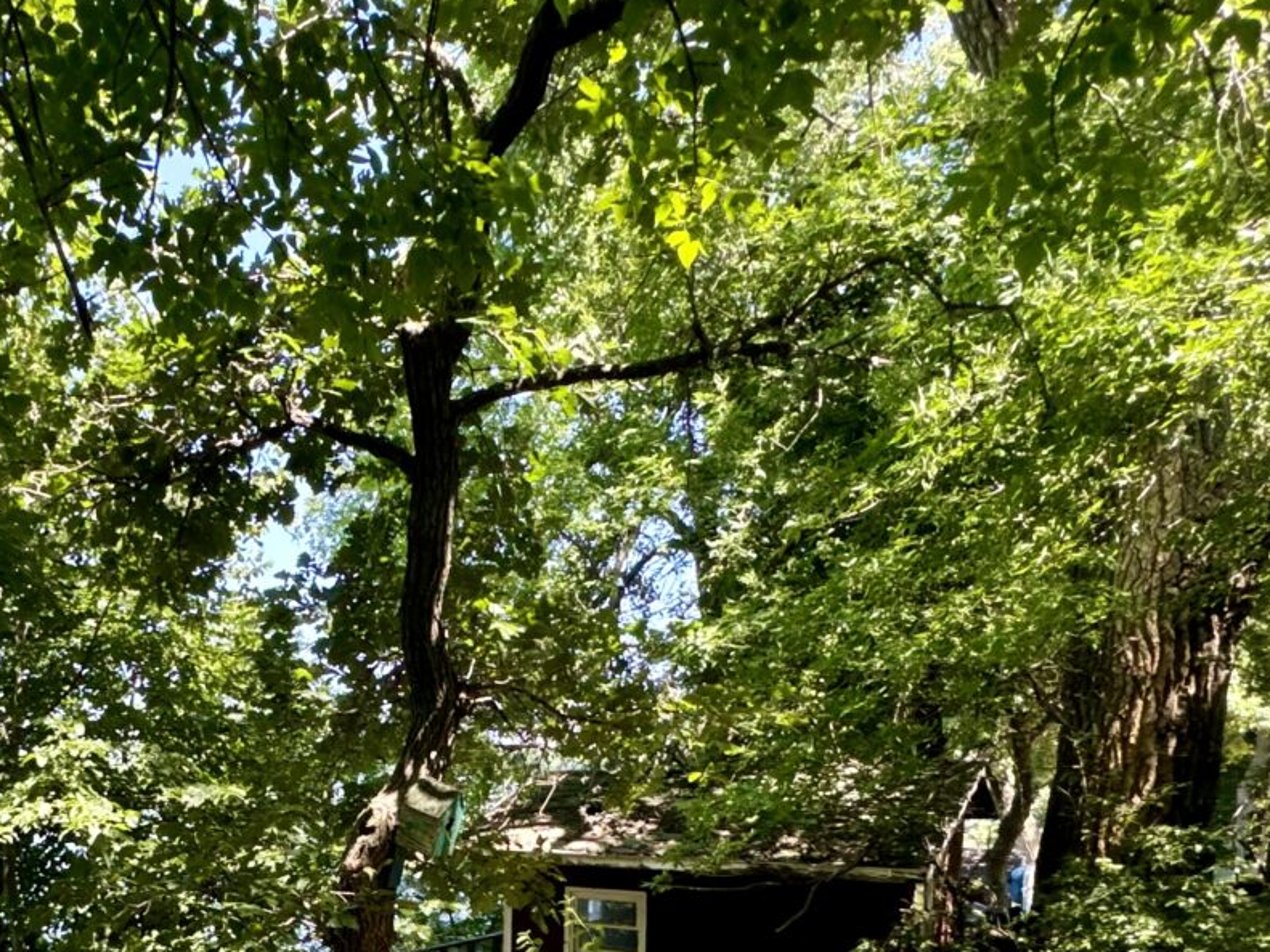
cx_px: 265
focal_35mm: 34
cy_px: 965
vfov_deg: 37.1
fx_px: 1247
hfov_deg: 50.9
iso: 40
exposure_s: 1/119
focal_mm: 2.22
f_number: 2.2
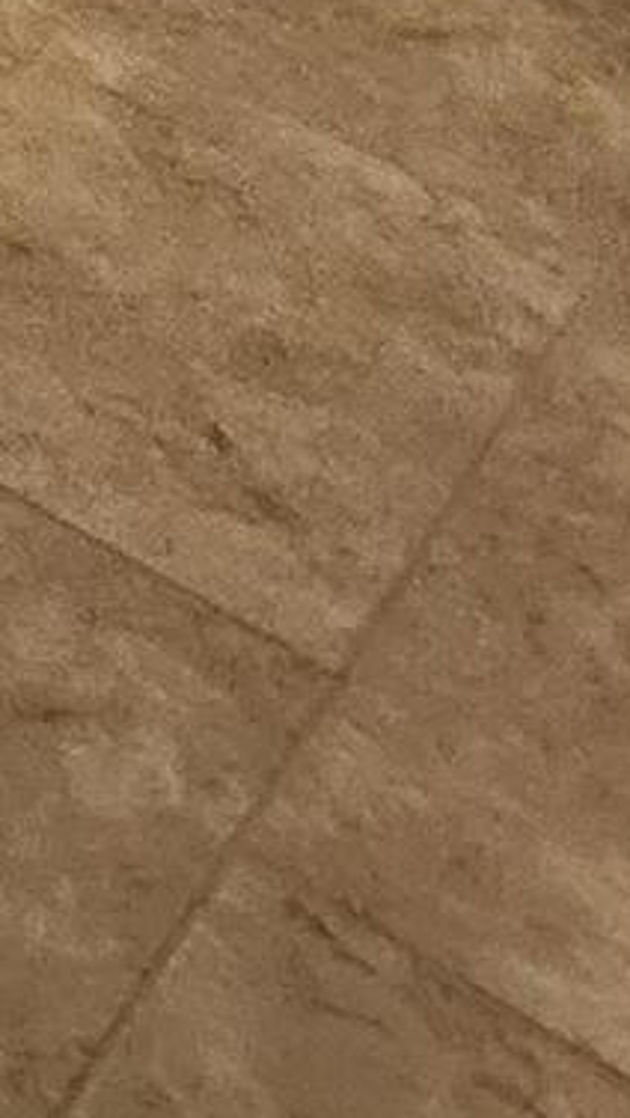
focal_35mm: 113
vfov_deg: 11.5
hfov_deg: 7.9
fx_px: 3350
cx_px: -1724
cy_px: -2165
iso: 160
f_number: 2.2
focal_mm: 1.7
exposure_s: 1/60
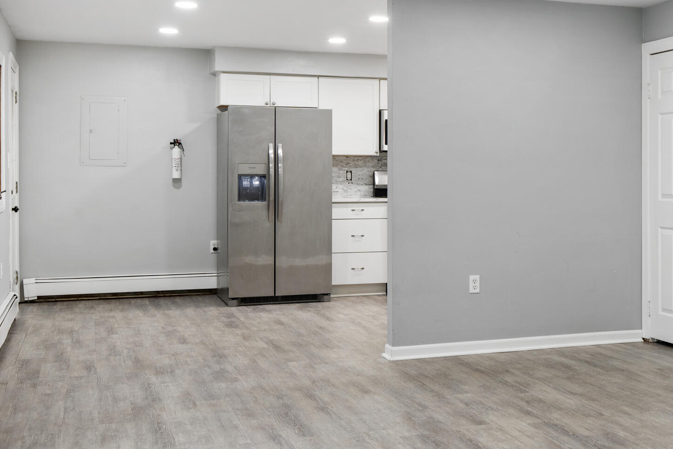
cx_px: 519
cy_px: 204
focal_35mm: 52
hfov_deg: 37.1
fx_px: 972
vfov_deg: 26.0
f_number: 8
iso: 400
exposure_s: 1/3
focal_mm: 30
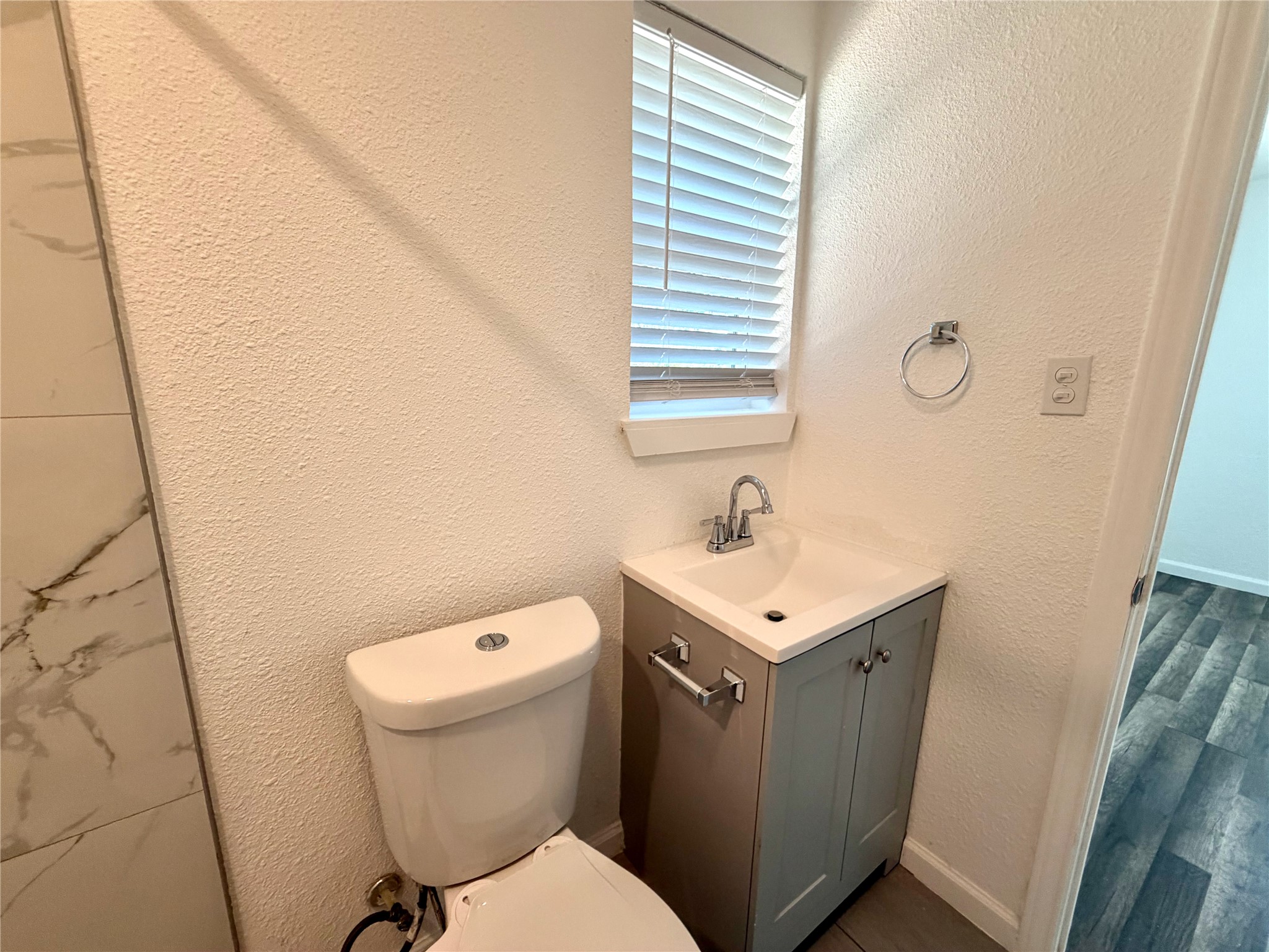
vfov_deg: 85.7
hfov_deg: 102.1
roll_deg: -0.2
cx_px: 634
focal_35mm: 14
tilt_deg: -11.9
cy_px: 476
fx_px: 513
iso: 160
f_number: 2.2
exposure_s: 1/120
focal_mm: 2.22
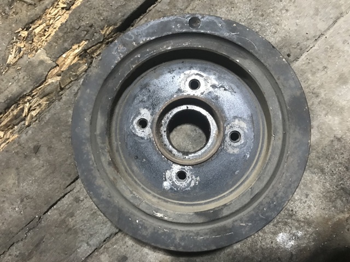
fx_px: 283
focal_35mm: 28
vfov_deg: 49.7
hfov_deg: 63.5
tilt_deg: -79.7
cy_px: 131
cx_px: 175
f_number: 1.8
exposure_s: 1/7
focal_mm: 3.99
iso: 80
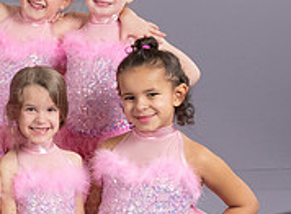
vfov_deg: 13.3
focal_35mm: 110
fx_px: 919
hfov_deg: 16.5
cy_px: 75
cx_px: -133
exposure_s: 1/100
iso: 2500
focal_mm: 24
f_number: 6.3
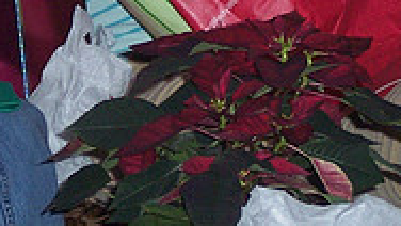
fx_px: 3724
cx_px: 166
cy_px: -191
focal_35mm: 350
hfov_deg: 6.2
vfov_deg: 3.5
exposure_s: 1/125
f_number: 4.8
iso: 140
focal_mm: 21.3
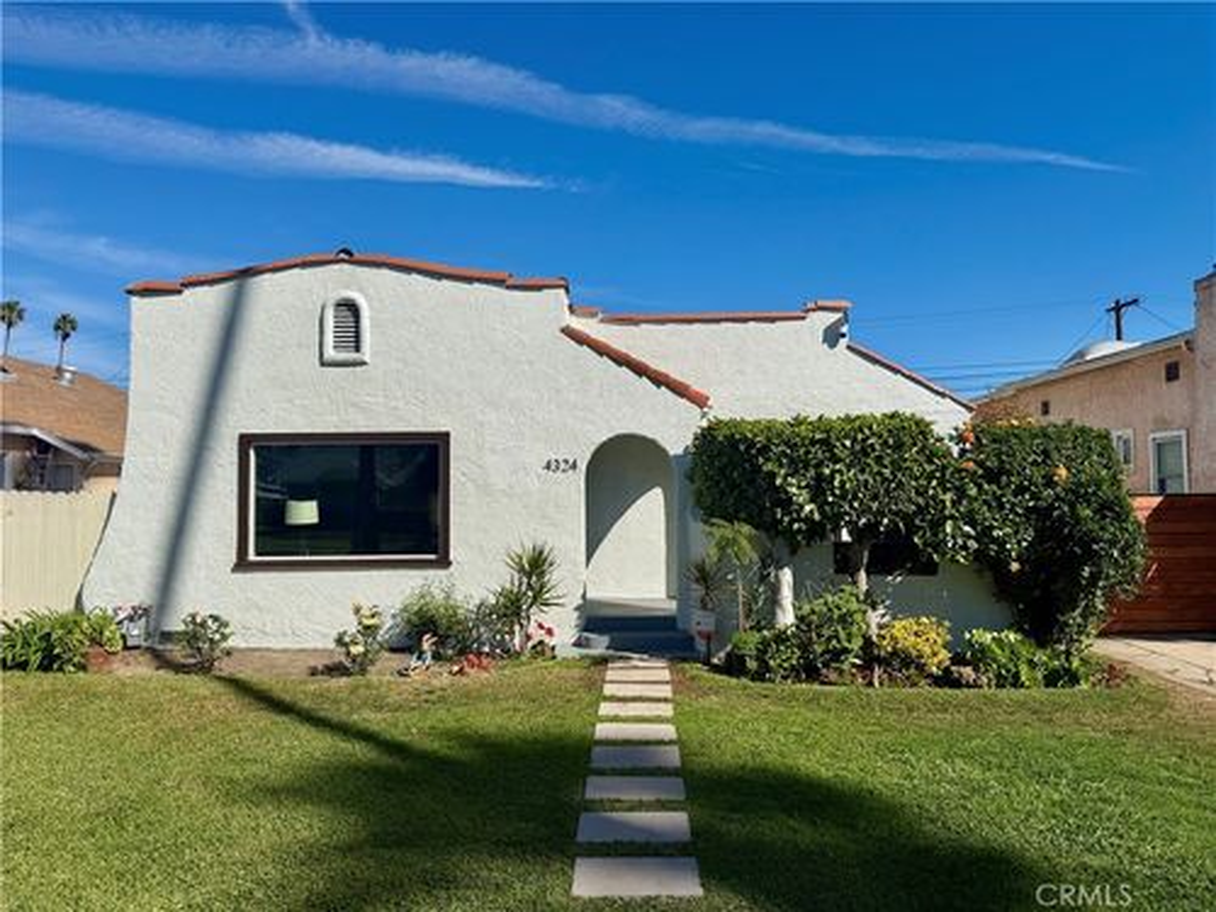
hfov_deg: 71.6
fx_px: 843
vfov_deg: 56.8
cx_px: 608
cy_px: 456
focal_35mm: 24
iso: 80
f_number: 1.78
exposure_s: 1/9091
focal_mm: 6.76
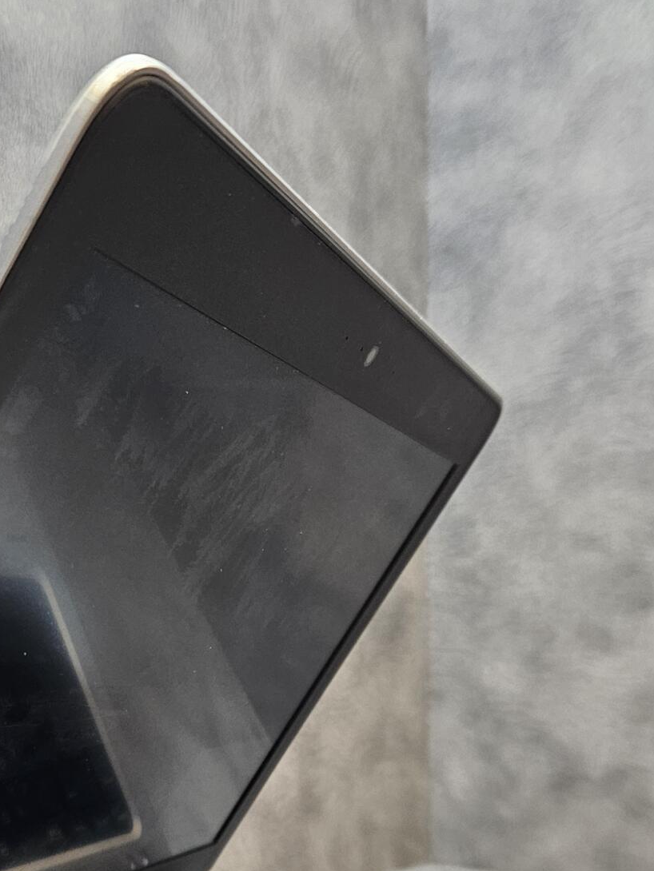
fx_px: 1360
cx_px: 210
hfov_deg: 26.9
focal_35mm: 54
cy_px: 726
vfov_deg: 34.2
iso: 200
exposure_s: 1/100
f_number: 1.8
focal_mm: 5.4
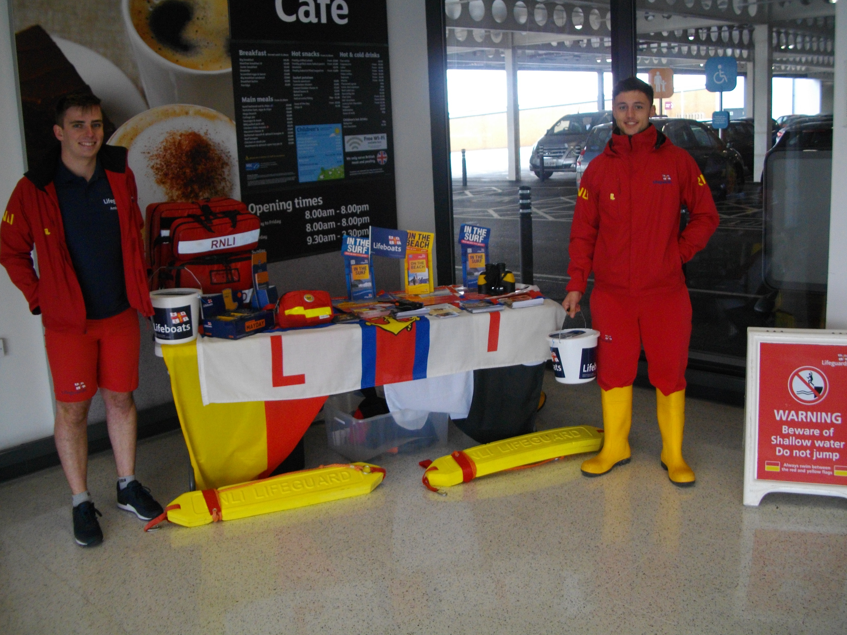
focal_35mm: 34
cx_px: 427
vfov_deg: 41.8
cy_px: 305
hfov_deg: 54.0
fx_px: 832
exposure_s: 1/125
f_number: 2.9
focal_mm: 5.7
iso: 171
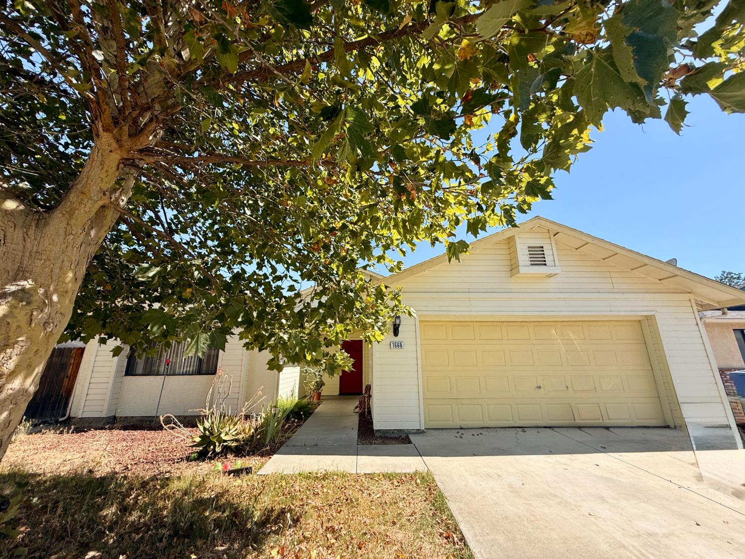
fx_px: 301
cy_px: 280
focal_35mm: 14
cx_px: 372
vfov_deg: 85.7
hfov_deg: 102.1
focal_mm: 2.22
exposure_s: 1/1125
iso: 50
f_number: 2.2
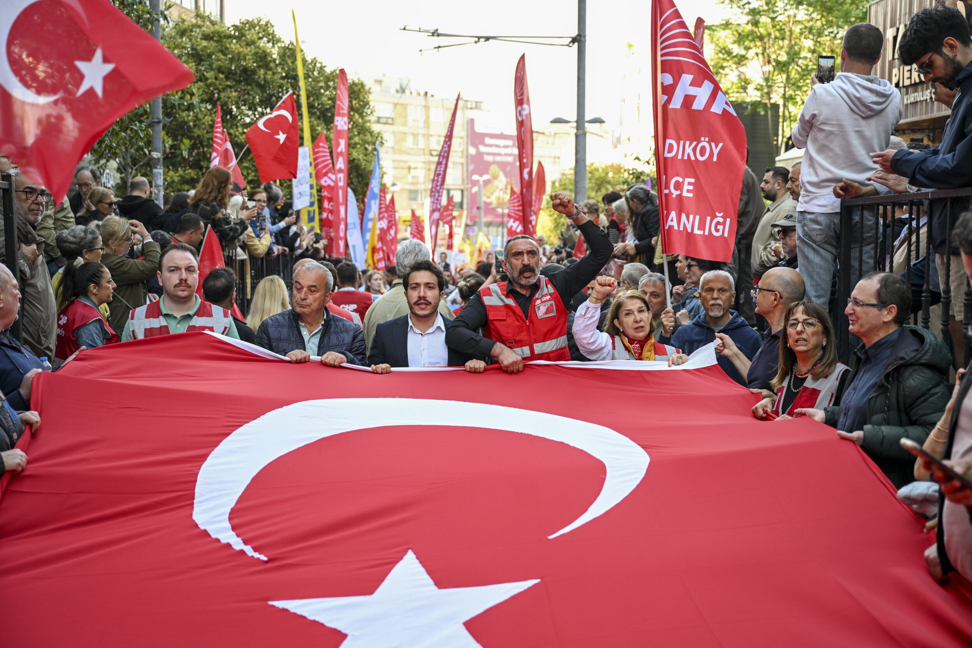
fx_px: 1080
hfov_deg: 48.5
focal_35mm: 40
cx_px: 492
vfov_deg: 33.4
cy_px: 318
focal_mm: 39
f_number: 2.8
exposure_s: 1/640
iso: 640
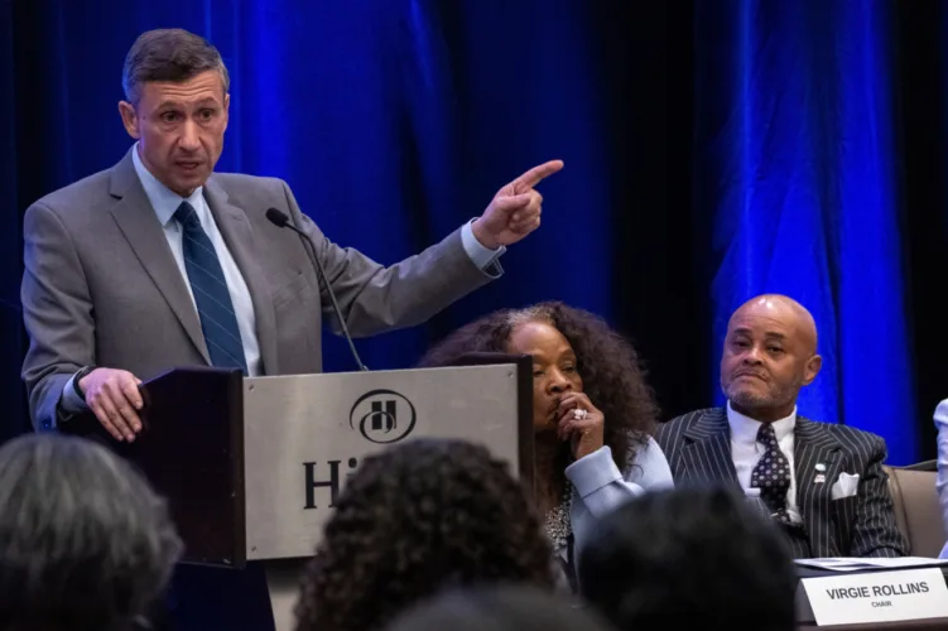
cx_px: 474
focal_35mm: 238
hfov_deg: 8.7
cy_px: 316
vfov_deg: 5.8
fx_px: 6264
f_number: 4.8
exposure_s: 1/200
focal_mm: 158.8
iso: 6400
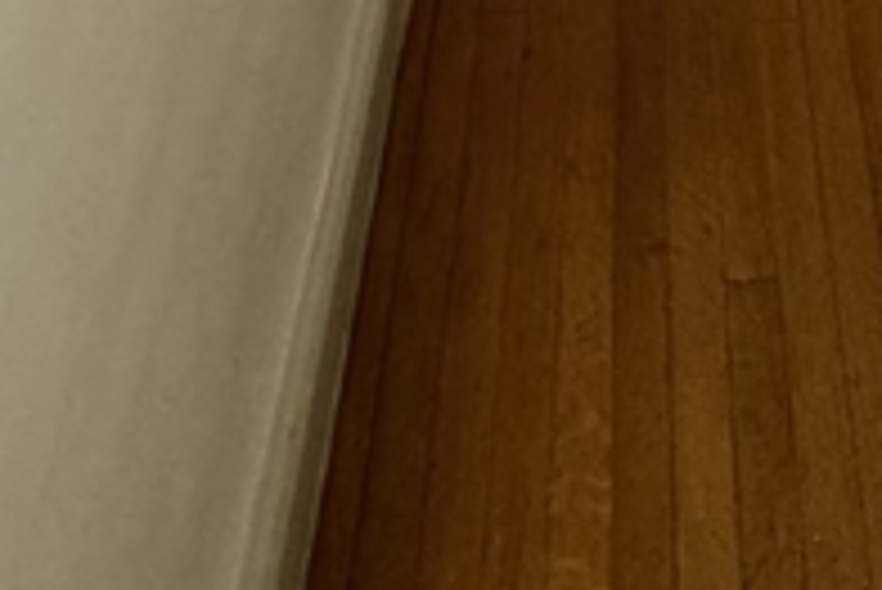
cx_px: 680
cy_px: -986
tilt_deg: -12.4
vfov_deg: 13.2
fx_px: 1397
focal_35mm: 57
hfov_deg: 34.2
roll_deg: +0.2
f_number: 2.2
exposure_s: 1/60
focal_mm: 2.22
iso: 500
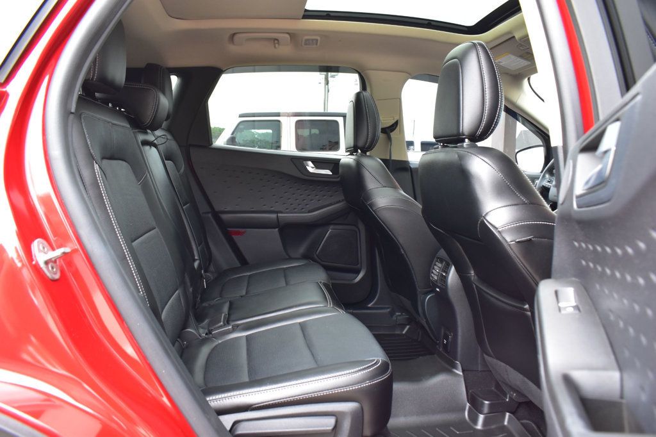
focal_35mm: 27
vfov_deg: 47.9
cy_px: 218
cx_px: 328
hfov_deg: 67.4
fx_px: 492
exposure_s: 1/15
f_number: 6.3
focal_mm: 18
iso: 800
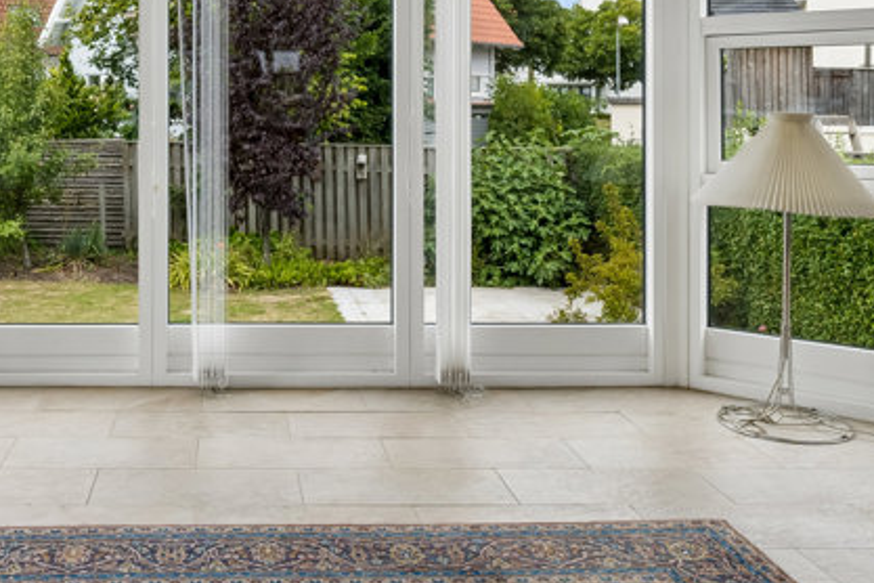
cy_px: 93
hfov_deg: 41.8
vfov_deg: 28.4
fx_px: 1117
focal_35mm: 46
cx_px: 249
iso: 200
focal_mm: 16
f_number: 8
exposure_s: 1/50
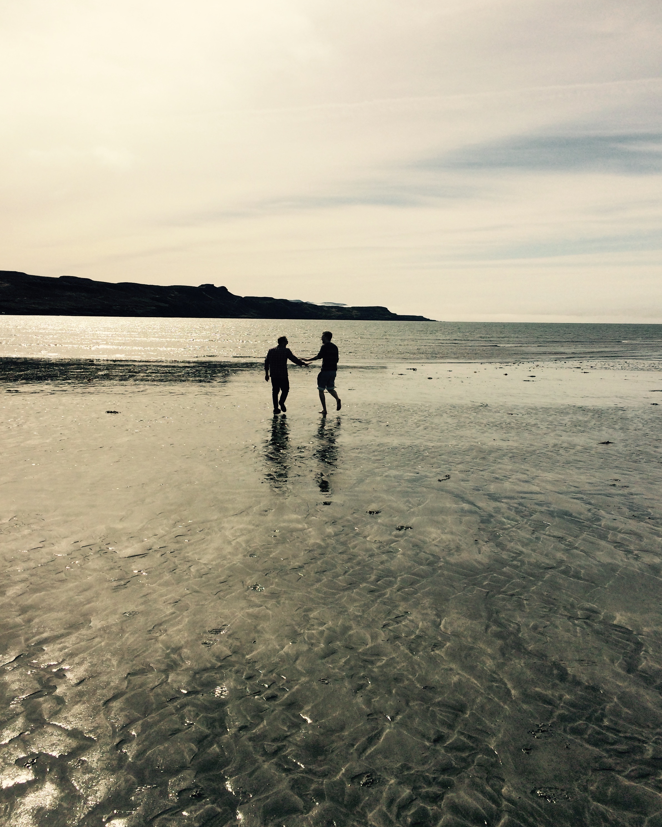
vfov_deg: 57.2
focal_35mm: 31
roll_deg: +0.4
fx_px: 759
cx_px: 335
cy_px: 393
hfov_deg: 47.1
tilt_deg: -6.3
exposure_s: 1/10309
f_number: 2.2
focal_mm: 4.15
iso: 40
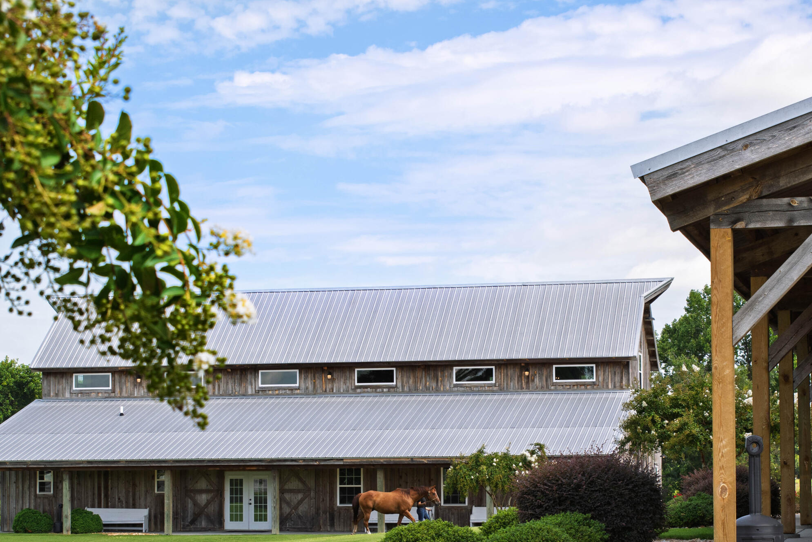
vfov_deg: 15.8
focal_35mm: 86
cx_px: 485
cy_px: 405
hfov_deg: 23.6
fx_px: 1940
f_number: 5
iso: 100
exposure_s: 1/400
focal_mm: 38
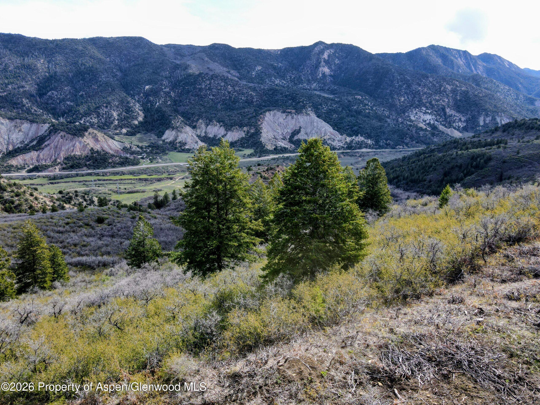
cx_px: 270
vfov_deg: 56.8
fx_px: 374
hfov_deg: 71.6
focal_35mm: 24
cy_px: 202
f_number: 2.8
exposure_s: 1/350
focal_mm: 4.5
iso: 100
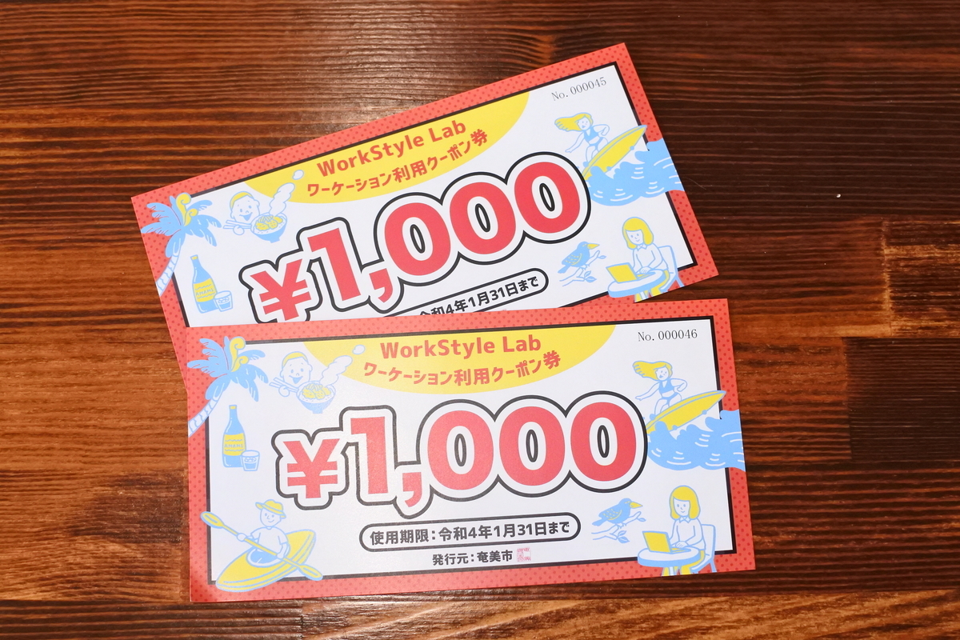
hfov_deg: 40.3
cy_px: 320
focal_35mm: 49
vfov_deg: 27.5
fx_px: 1307
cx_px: 480
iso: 1600
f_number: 4.5
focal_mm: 18.5
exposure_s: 1/125
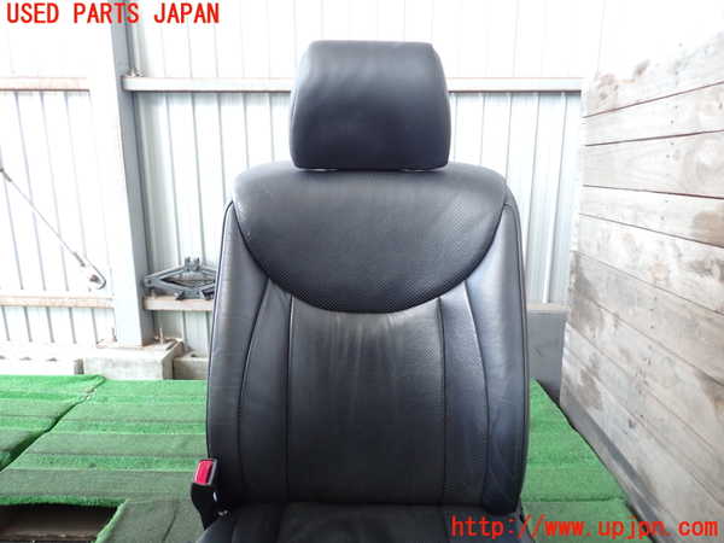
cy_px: 272
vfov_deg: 54.9
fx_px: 523
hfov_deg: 69.4
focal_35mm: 25
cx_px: 362
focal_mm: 4.5
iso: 200
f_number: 2
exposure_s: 1/60
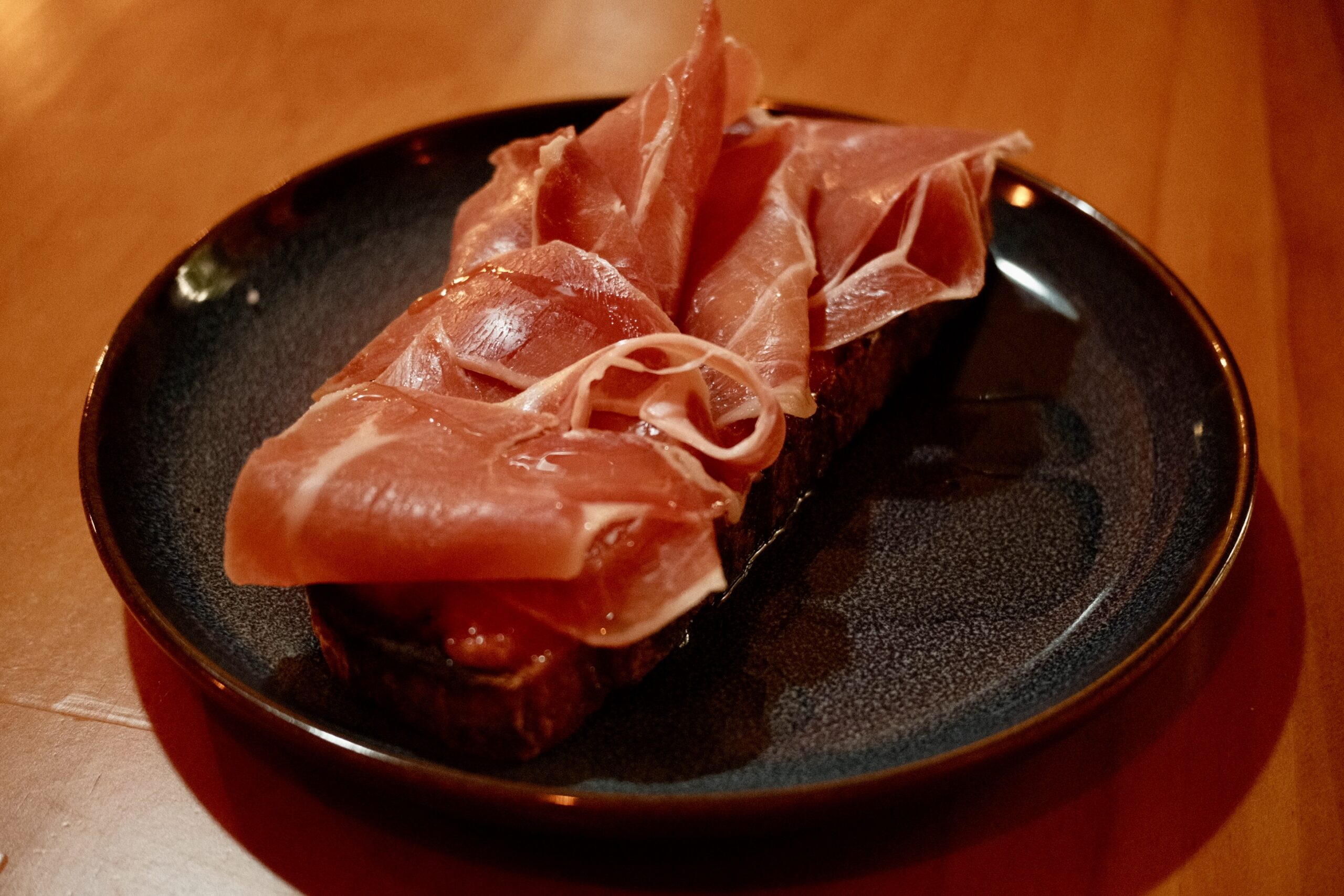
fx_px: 1531
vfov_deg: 32.6
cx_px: 672
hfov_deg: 47.4
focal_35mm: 41
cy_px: 448
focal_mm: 27
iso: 1600
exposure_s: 1/60
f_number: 2.8
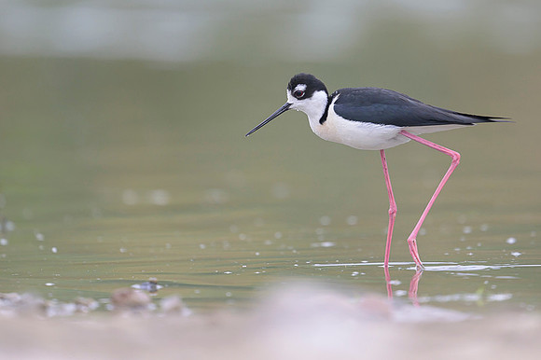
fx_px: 12597
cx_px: 317
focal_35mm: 839
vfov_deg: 1.6
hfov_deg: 2.5
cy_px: 106
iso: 800
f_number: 4
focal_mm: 560
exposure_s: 1/1000
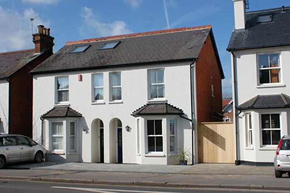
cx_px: 145
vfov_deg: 31.9
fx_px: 338
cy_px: 96
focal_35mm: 42
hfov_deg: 46.4
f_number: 9
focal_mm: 28
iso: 100
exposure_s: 1/320
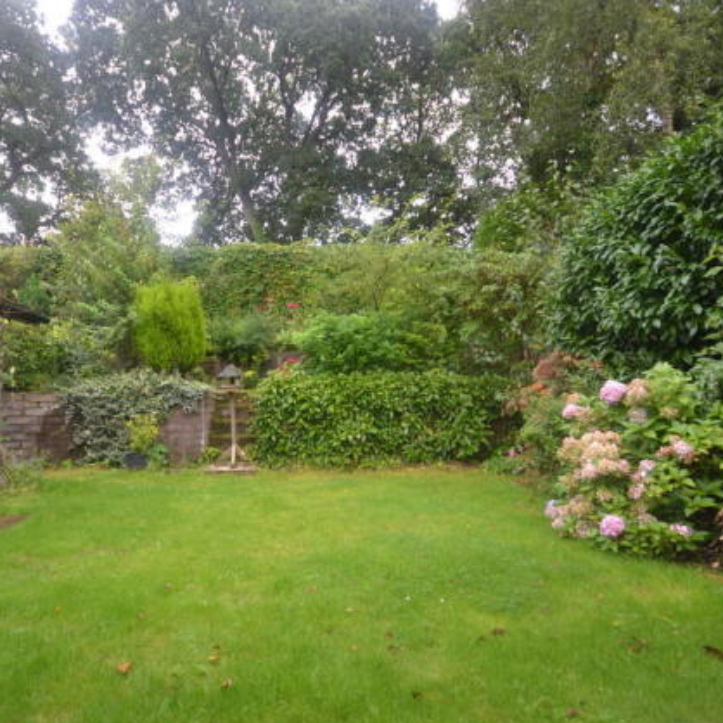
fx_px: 473
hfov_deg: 74.5
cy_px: 362
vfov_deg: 74.8
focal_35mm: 20
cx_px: 316
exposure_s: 1/100
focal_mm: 10
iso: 400
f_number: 5
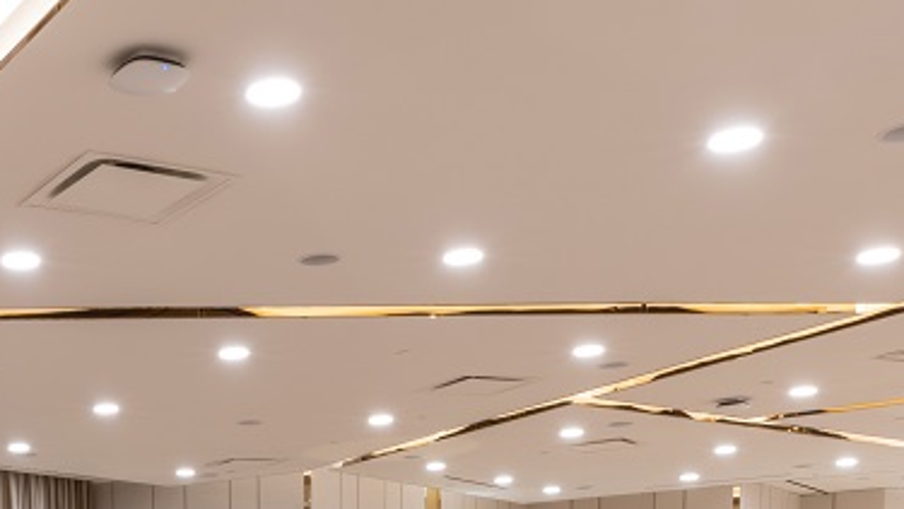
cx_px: 80
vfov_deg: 18.4
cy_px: 789
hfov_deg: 34.4
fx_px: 1366
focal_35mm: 57
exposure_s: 5
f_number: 22
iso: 100
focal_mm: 17
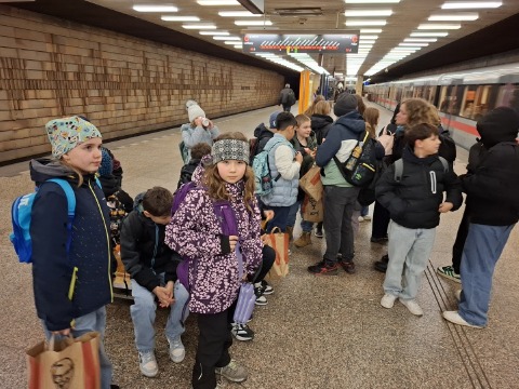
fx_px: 345
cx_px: 260
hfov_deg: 73.9
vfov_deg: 58.9
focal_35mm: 23
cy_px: 194
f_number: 1.8
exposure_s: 1/33
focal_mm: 5.54
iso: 320
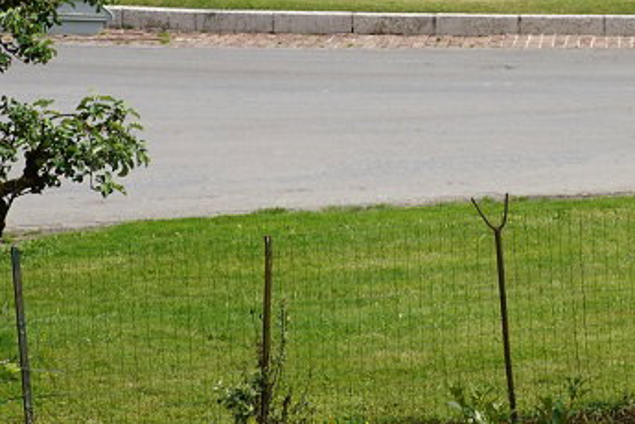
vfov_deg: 11.2
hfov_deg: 16.6
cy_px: -4
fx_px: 2140
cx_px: 586
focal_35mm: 121
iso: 100
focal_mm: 31
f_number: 13
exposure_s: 1/80
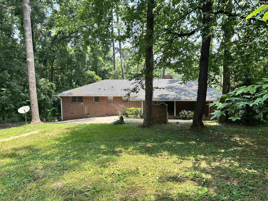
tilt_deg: -5.2
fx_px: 201
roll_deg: +0.7
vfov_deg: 53.1
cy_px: 100
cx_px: 134
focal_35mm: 26
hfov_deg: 67.3
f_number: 1.5
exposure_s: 1/597
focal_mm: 5.7
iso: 50
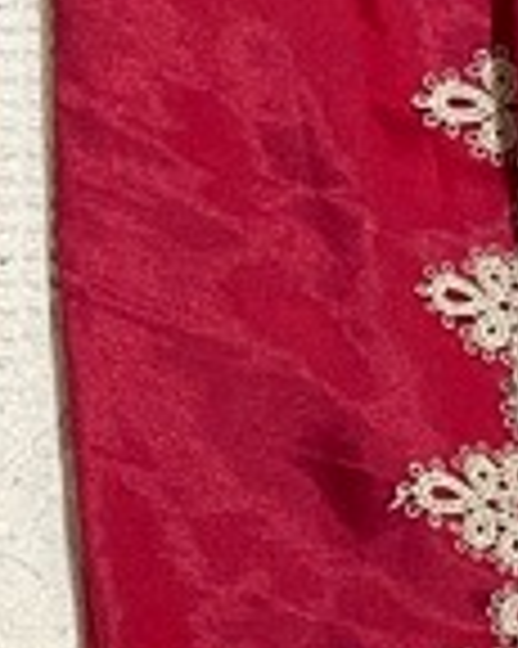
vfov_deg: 11.0
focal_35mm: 176
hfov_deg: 8.7
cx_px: -126
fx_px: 3376
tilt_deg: -78.8
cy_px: 369
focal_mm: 4.2
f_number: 1.6
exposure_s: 1/60
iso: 250
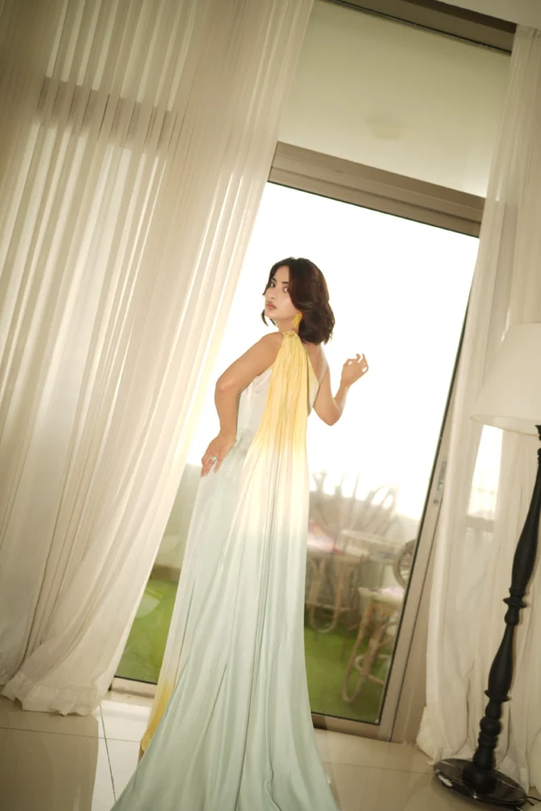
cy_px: 406
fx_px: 789
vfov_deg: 54.4
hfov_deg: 37.9
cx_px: 270
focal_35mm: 35
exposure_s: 1/160
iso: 50
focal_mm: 35
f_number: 1.6
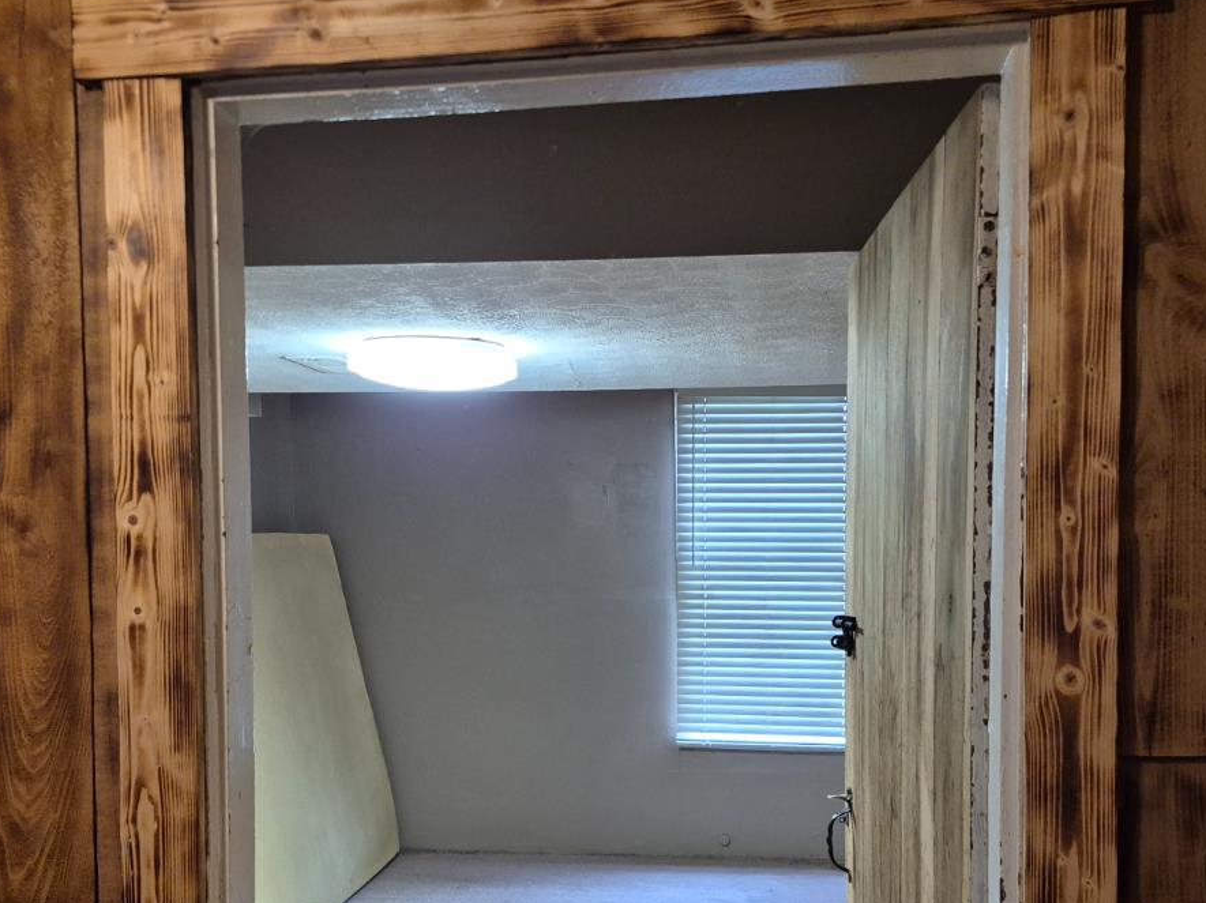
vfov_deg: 36.1
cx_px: 589
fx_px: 1358
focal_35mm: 39
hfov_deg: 47.9
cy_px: 661
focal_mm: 5.4
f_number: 1.8
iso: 640
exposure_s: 1/60
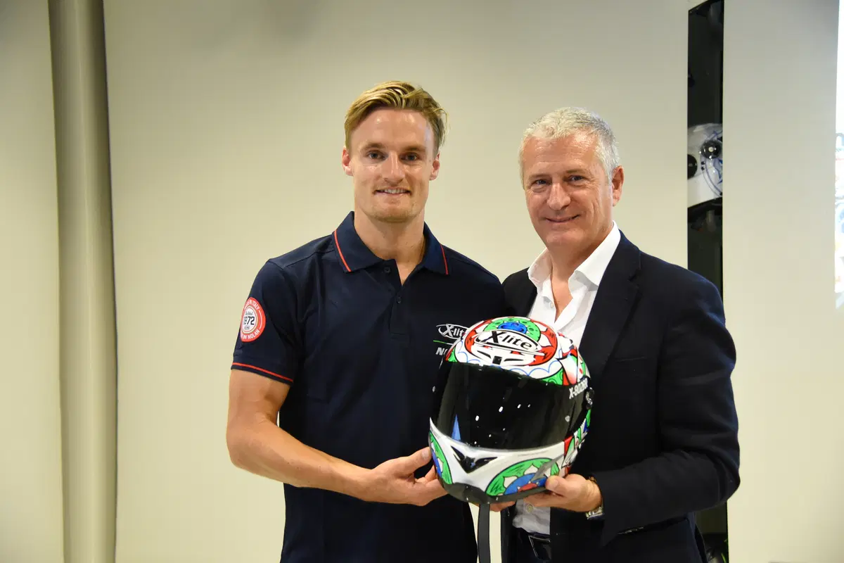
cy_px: 282
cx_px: 422
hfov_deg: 41.1
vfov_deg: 28.1
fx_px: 1125
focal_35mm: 48
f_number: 4
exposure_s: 1/60
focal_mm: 48
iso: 3200
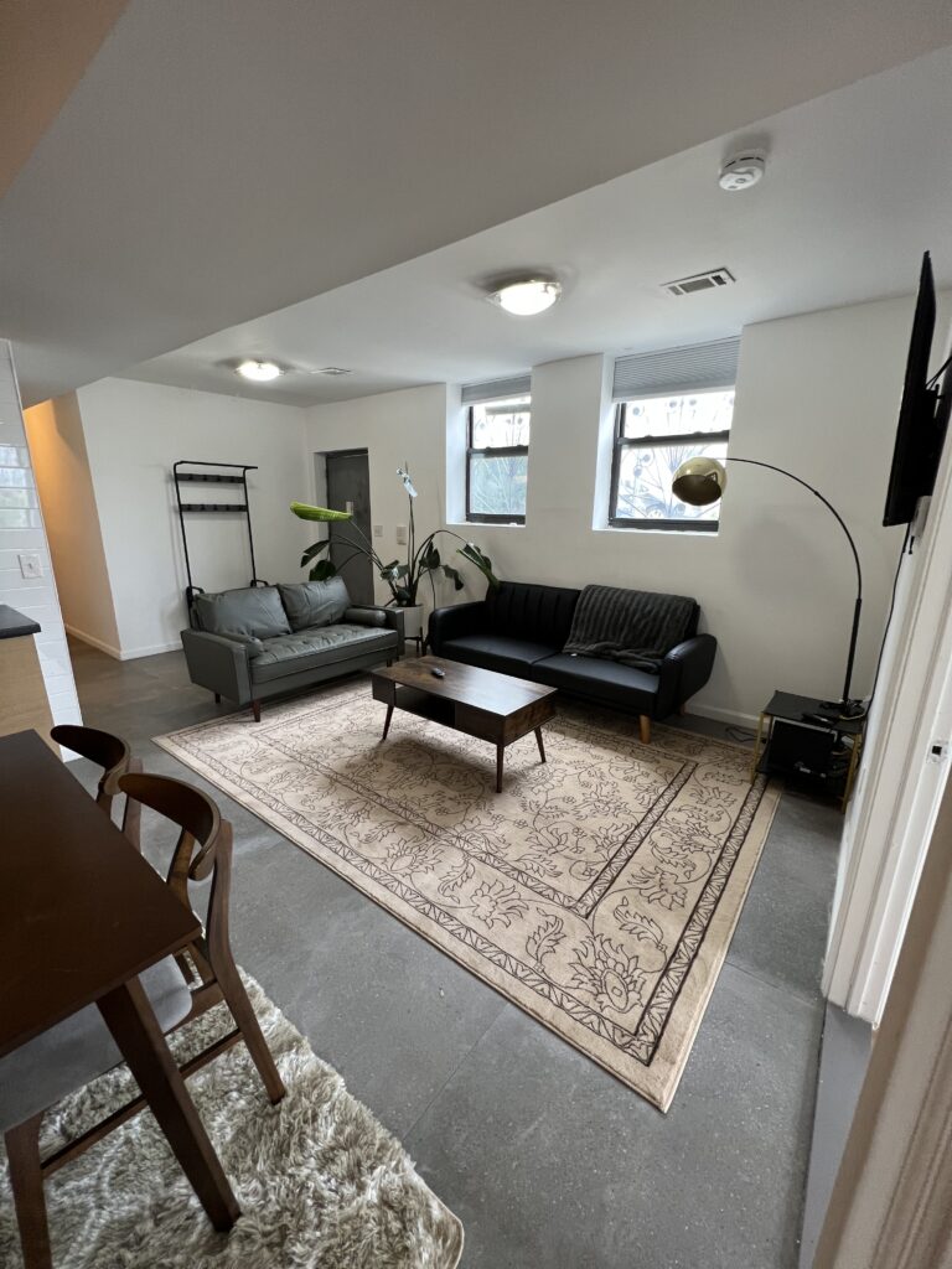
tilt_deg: -14.6
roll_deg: -1.3
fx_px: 477
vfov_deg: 106.2
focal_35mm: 13
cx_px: 476
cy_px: 634
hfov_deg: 89.9
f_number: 1.8
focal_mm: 1.57
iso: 125
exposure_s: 1/60
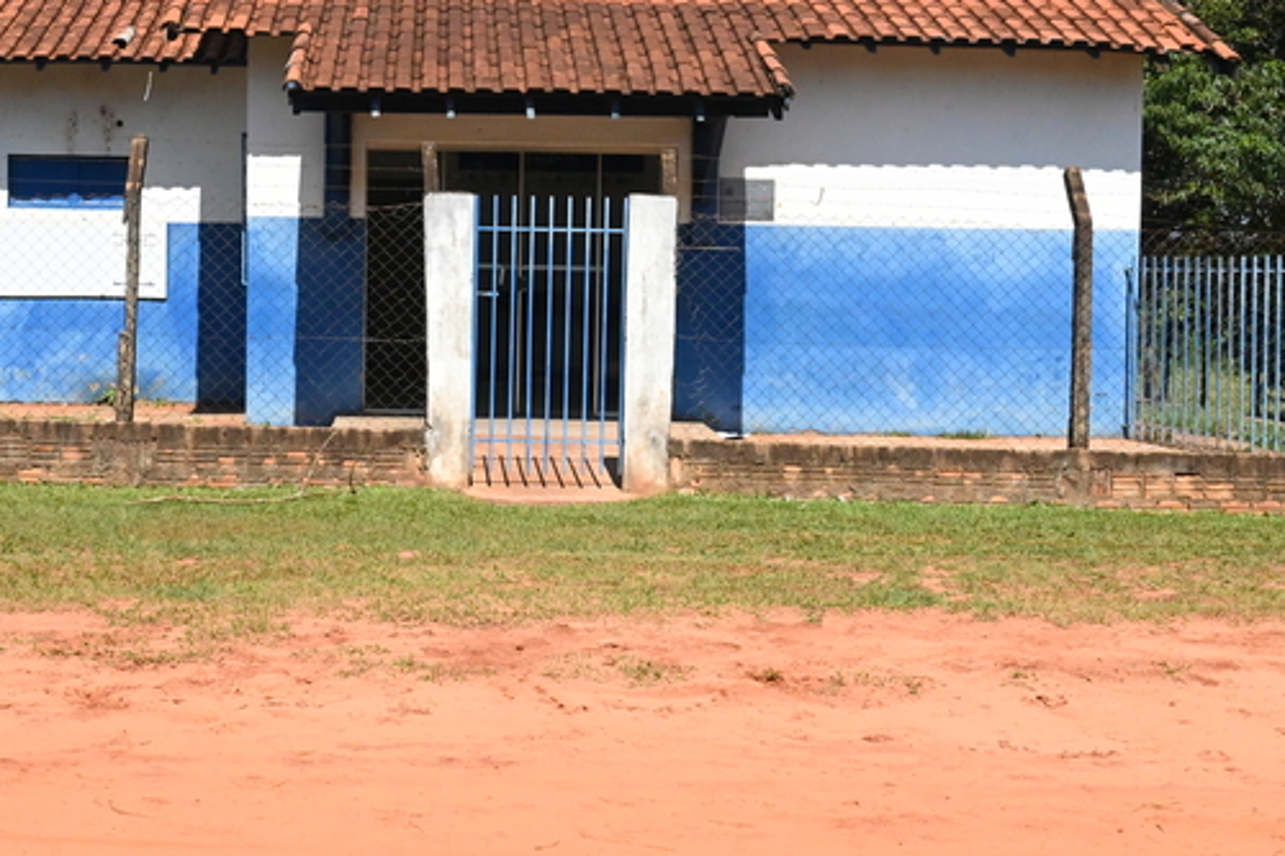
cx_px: 445
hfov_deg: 36.6
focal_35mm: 54
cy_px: 338
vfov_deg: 25.0
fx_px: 1927
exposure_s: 1/8000
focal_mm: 30
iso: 6400
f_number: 10
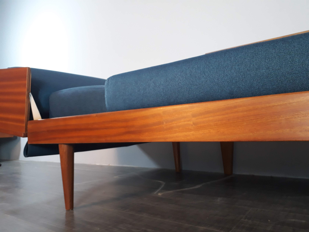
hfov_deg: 65.3
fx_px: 241
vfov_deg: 51.4
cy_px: 116
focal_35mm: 27
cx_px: 154
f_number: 1.9
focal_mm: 3.6
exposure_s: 1/20
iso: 160
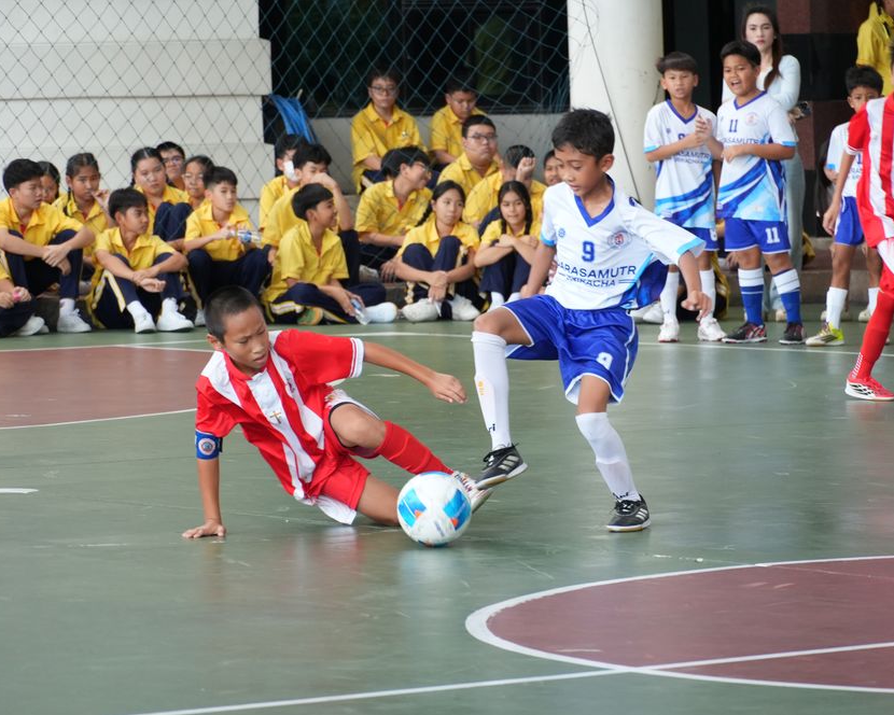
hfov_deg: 8.6
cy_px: 358
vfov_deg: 6.9
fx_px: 5968
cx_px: 509
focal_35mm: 226
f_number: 5.6
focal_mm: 133
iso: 1000
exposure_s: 1/320
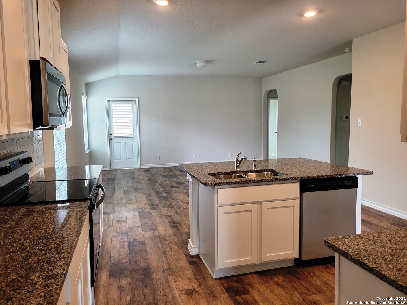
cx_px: 204
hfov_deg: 67.3
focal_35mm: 26
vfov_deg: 53.1
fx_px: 306
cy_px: 152
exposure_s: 1/119
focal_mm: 5.4
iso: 200
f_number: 1.8
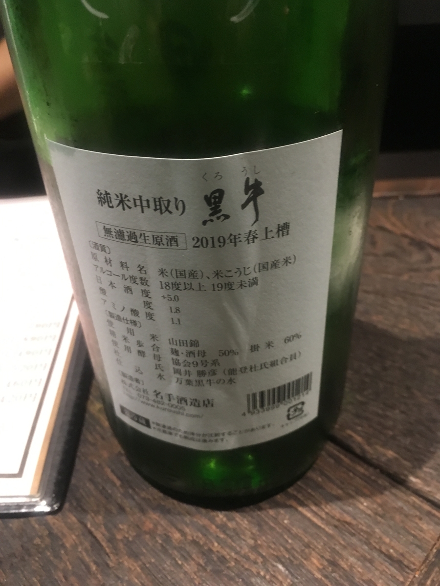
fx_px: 491
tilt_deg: -36.9
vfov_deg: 61.7
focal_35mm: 29
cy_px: 293
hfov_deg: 48.2
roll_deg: +1.4
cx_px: 220
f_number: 2.2
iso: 200
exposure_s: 1/17
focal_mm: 4.15
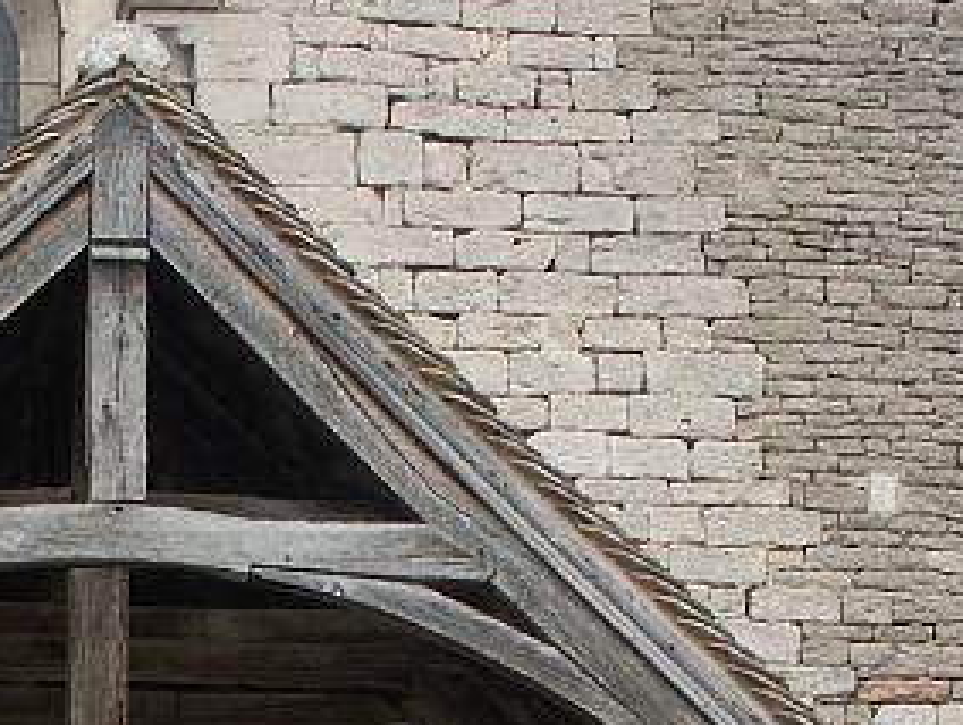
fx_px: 4429
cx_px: 20
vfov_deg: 9.1
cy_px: 1072
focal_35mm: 159
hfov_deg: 12.3
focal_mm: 11.41
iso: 64
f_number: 5.6
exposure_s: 1/100
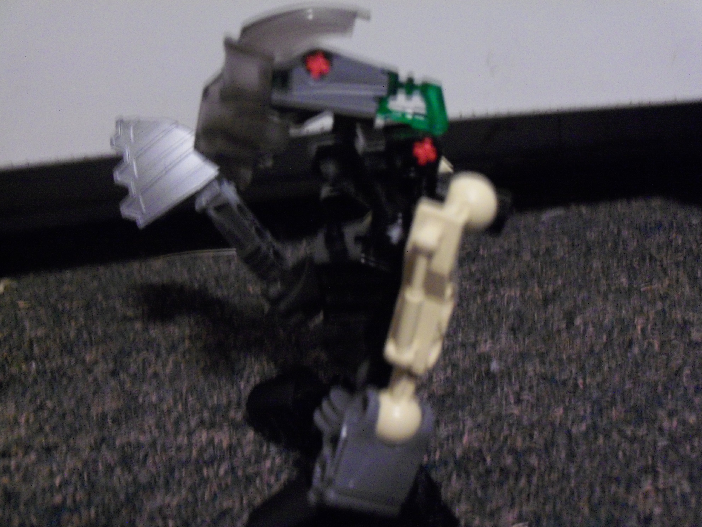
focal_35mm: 35
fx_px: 710
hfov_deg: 52.6
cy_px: 264
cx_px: 351
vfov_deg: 40.7
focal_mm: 6.3
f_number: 3
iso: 400
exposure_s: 1/2
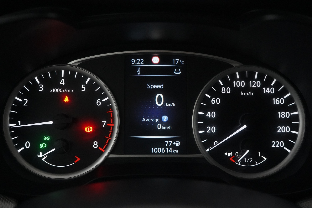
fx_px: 338
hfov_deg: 49.6
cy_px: 104
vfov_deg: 34.2
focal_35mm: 39
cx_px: 156
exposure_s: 1/60
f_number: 6.3
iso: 12800
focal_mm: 39
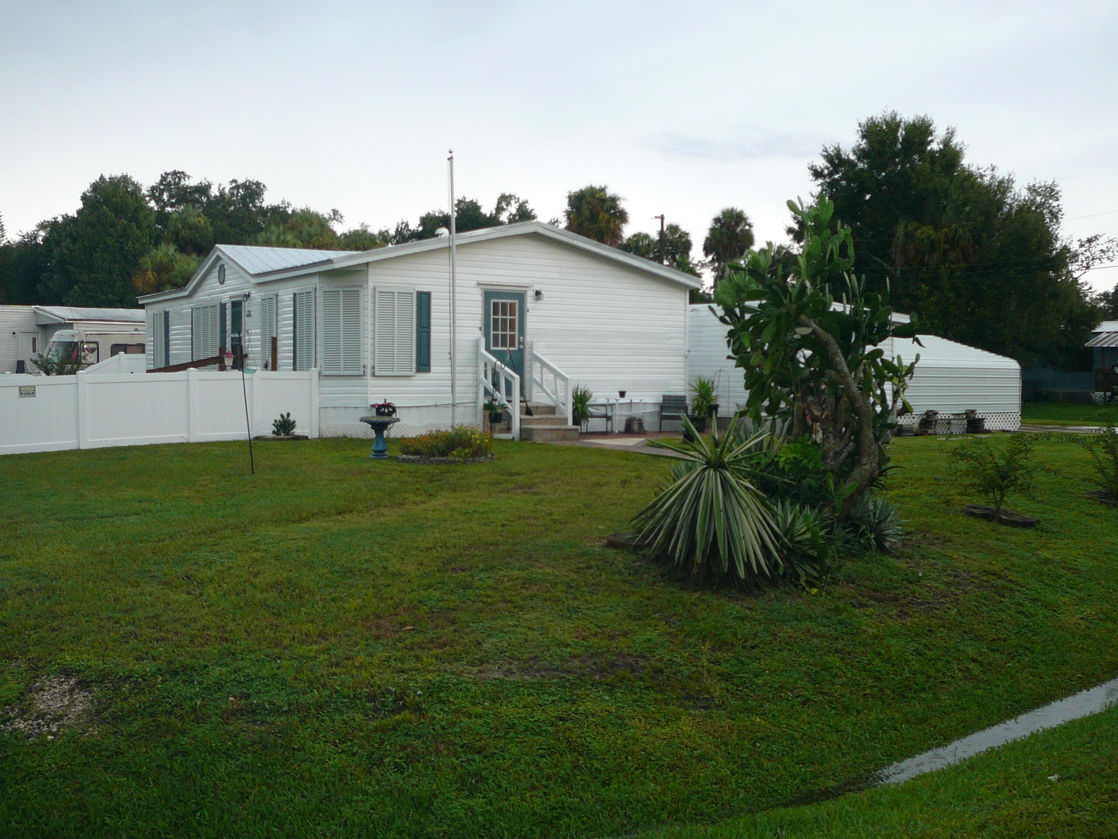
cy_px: 420
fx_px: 1130
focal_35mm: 35
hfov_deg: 52.6
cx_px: 559
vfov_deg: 40.7
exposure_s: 1/60
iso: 80
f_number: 2.8
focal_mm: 5.2
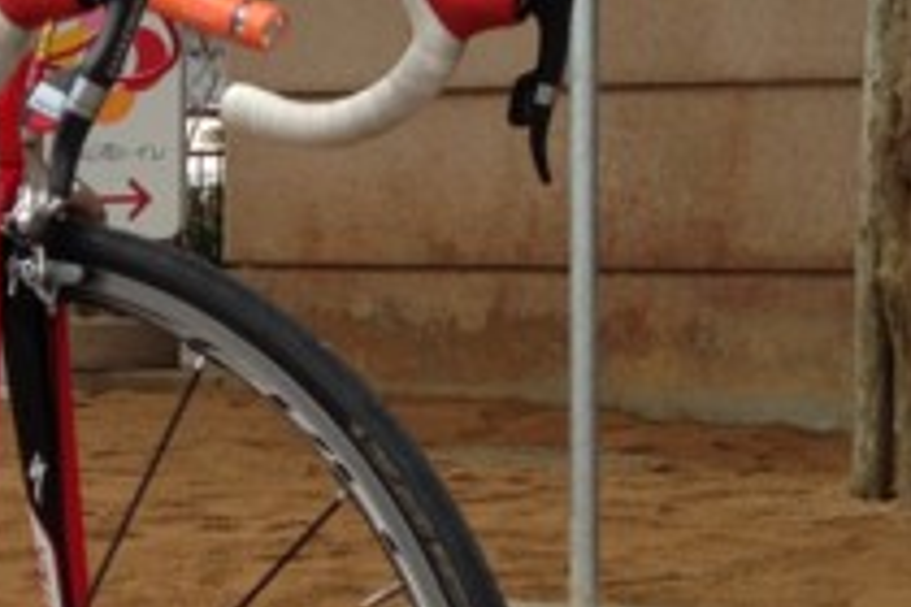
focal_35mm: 131
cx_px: -451
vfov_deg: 10.5
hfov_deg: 14.6
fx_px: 3315
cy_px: 256
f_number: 2.4
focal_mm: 4.13
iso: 50
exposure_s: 1/361
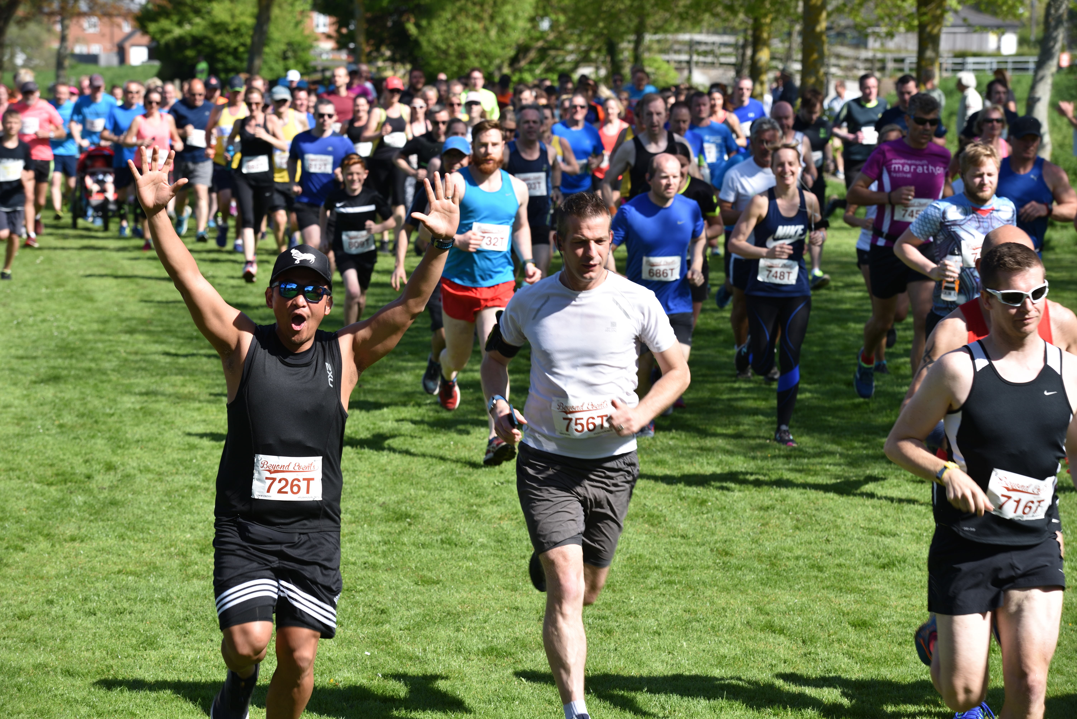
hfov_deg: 18.3
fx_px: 3352
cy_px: 360
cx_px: 538
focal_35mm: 112
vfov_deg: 12.2
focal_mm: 112
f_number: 7.1
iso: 100
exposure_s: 1/250
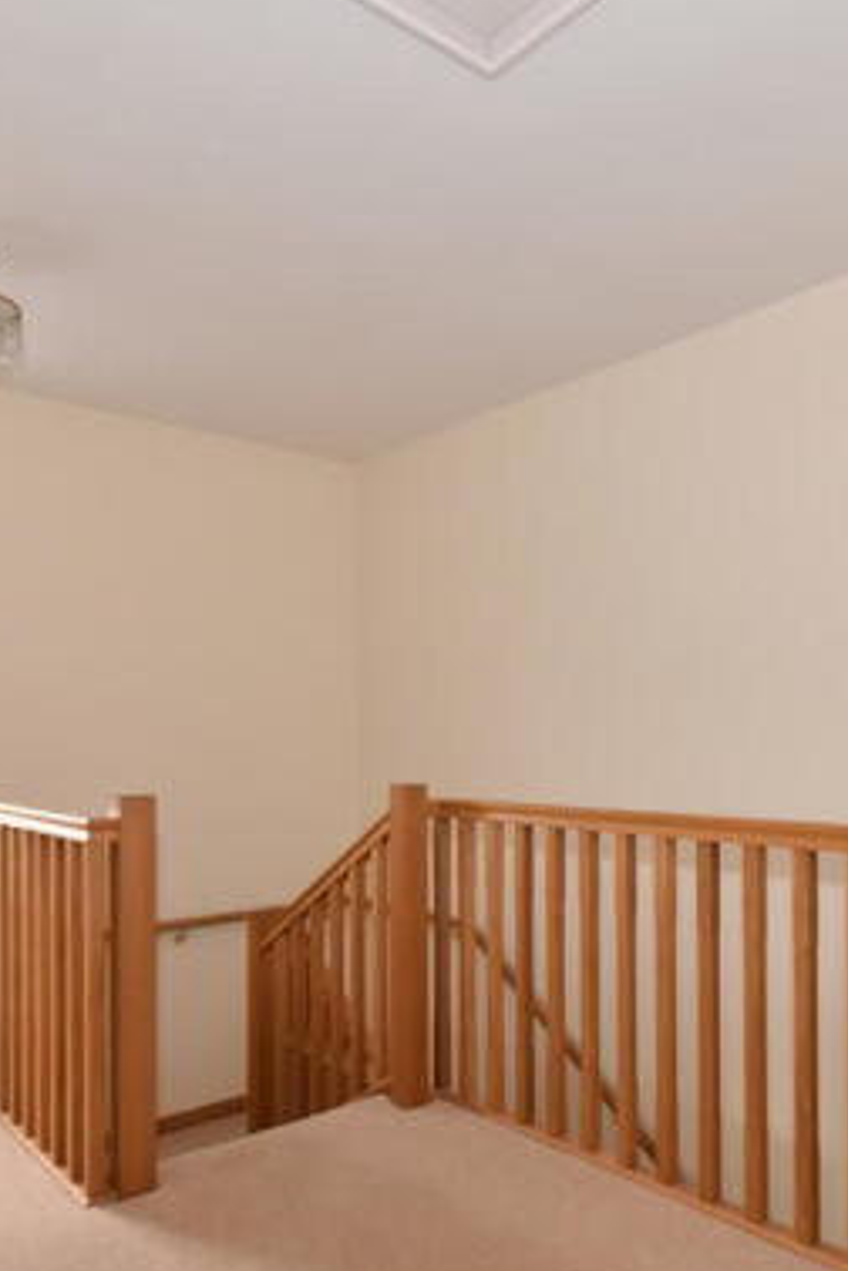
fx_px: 919
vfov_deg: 69.2
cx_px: 550
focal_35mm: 26
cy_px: 708
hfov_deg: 48.9
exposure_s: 1/60
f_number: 7.1
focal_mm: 10
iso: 800
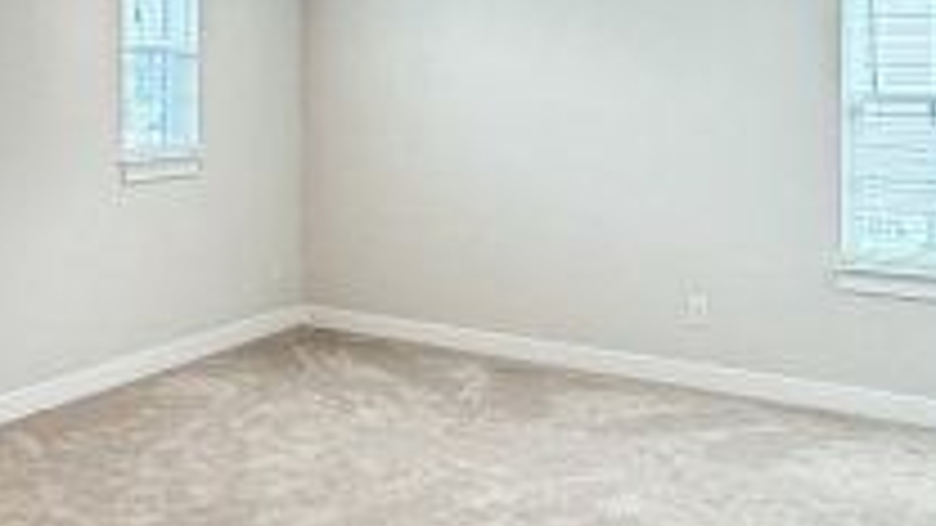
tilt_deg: -0.4
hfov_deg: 39.3
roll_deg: -0.2
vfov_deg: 24.0
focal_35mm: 49
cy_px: 88
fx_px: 1216
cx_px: 108
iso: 320
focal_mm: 2.22
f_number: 2.2
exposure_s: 1/120
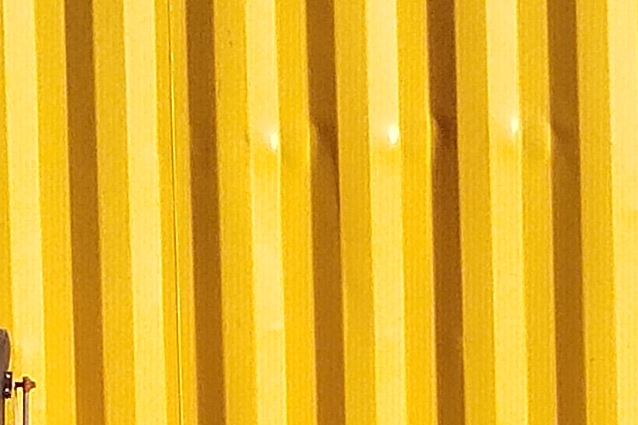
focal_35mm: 156
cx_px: 93
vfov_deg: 8.5
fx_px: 2764
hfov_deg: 13.1
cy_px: 761
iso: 50
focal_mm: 5.31
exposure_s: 1/562
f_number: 1.7
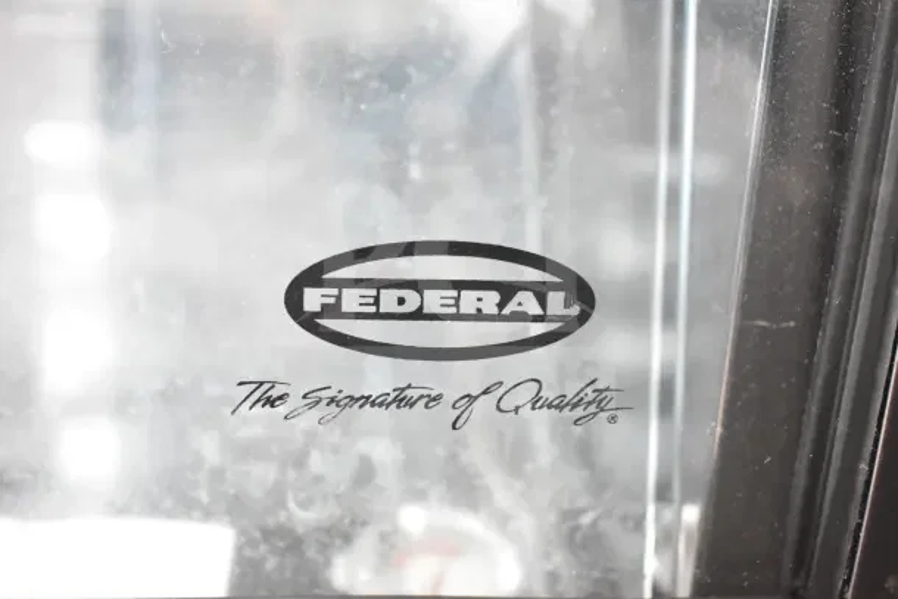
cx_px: 449
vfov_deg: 30.9
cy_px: 300
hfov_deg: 45.0
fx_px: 1085
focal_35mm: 44
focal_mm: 29
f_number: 4.2
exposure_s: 1/50
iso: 2800
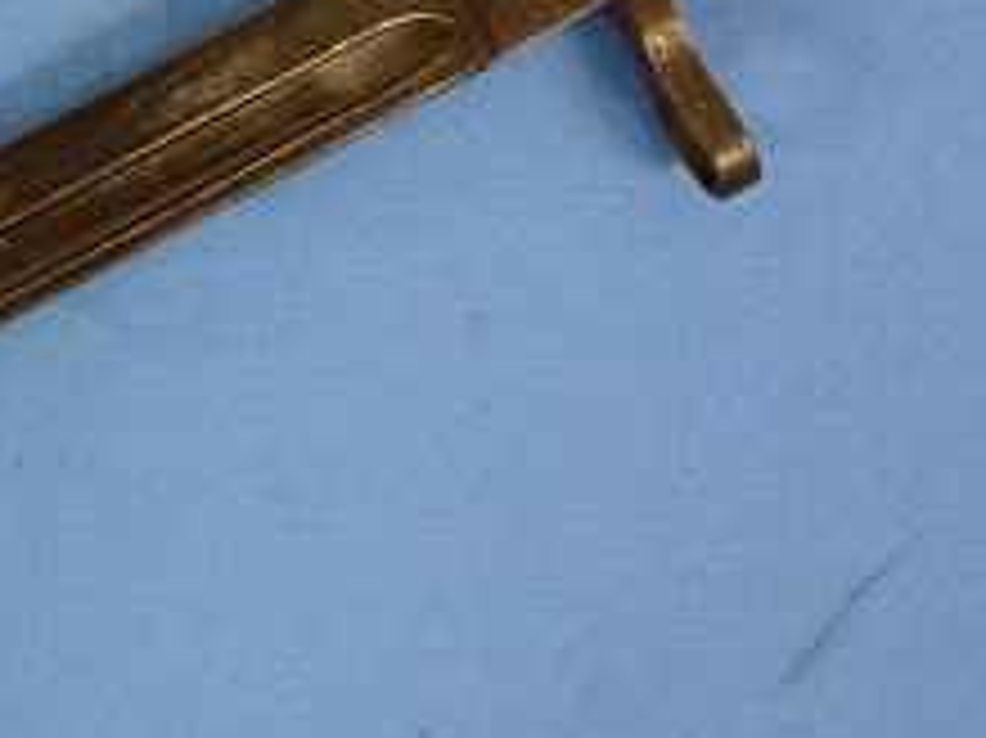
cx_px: -302
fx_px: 2704
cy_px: -18
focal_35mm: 95
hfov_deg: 19.1
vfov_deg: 15.2
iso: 250
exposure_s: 1/60
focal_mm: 4.7
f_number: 3.4
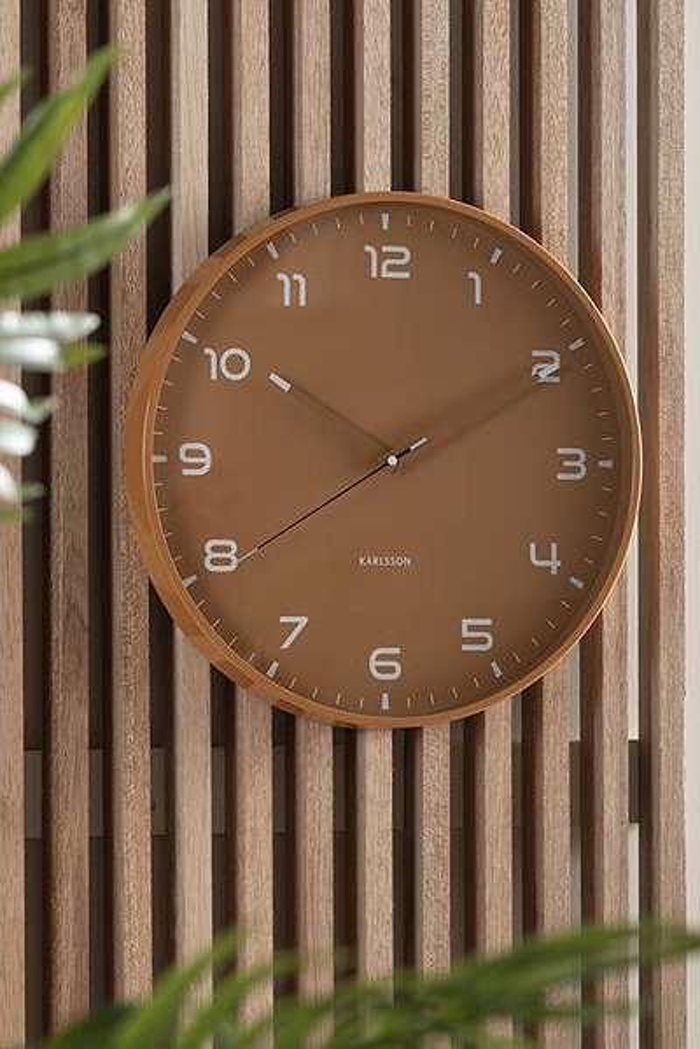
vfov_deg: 10.3
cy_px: 524
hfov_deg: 6.9
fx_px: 5826
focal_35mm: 200
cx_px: 350
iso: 100
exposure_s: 1/125
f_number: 10
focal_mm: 200
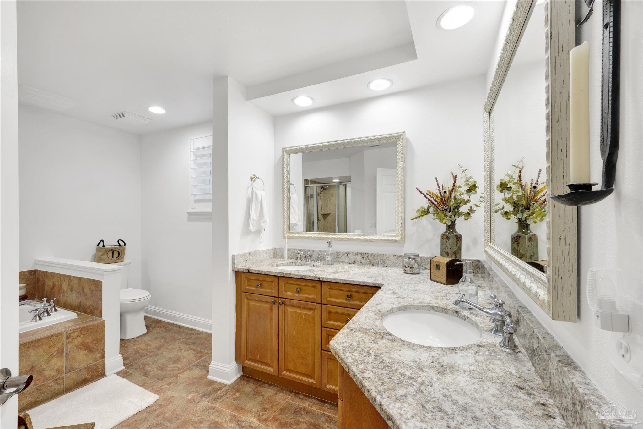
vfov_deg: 81.2
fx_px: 250
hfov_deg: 104.3
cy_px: 214
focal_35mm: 14
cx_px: 322
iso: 500
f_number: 11
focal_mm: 14
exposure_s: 1/5
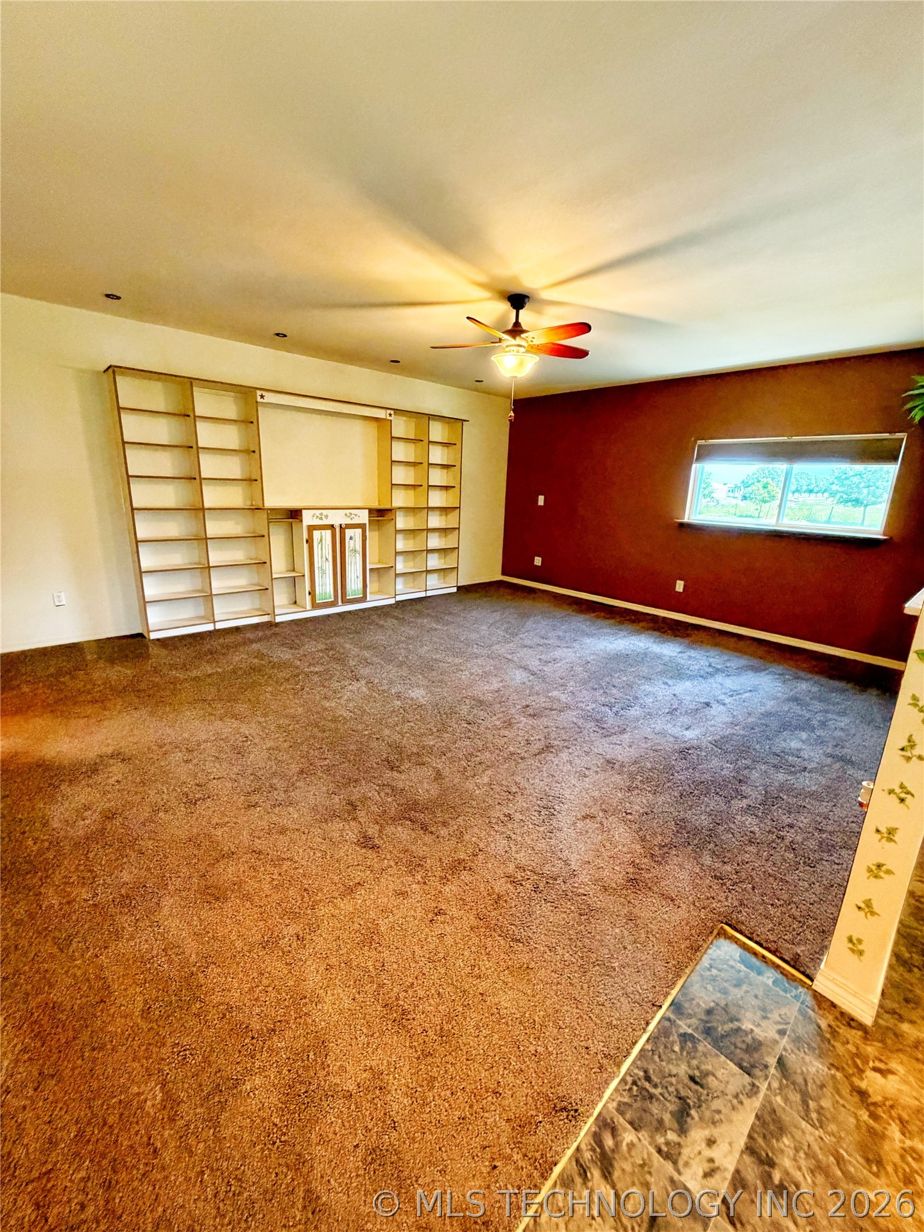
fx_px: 498
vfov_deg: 102.1
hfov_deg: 85.7
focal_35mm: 14
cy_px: 616
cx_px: 462
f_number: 2.2
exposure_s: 1/60
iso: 500
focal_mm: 2.22
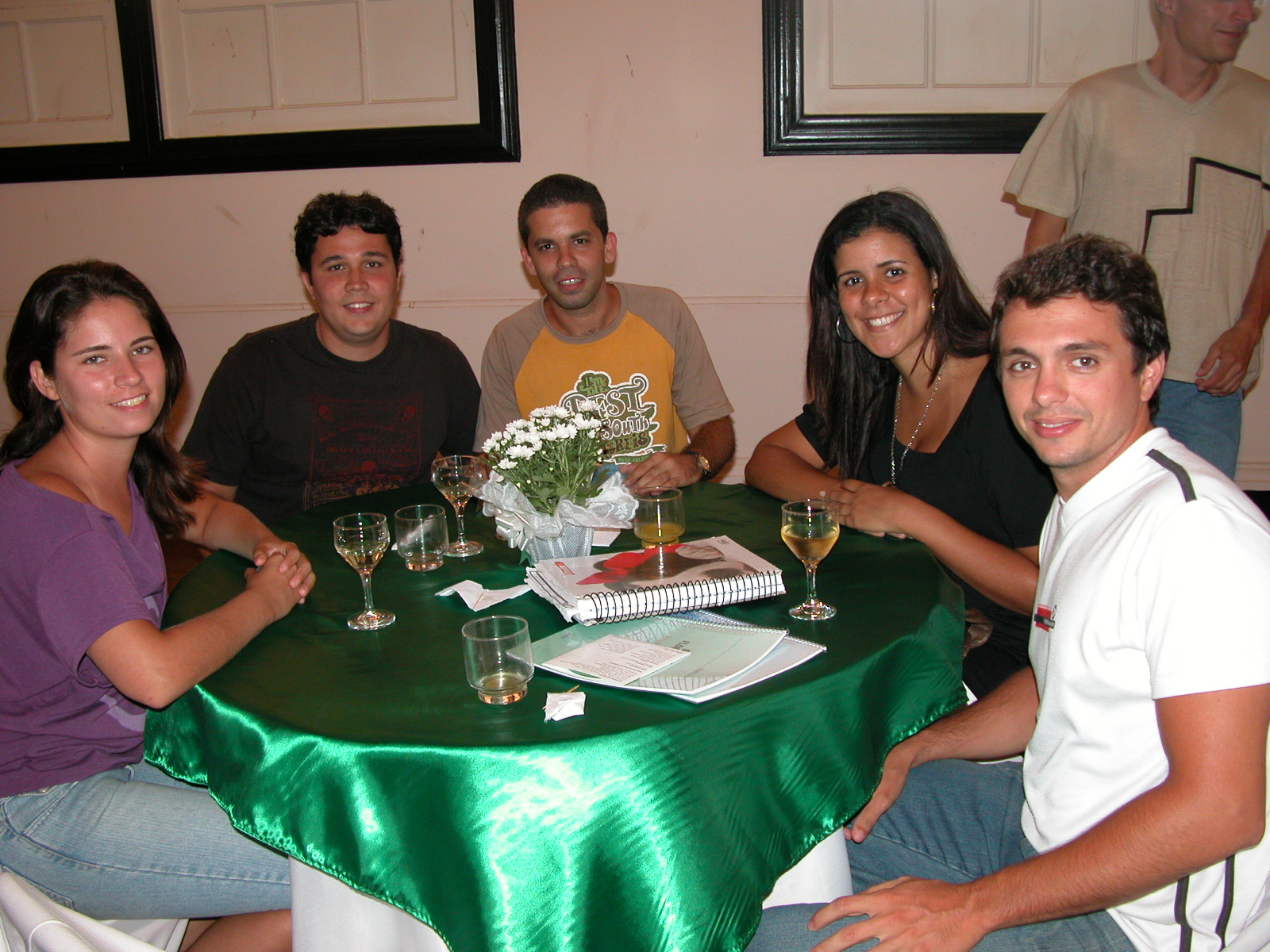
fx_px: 1284
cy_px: 476
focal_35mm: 35
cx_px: 635
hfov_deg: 52.6
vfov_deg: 40.7
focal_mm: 8.9
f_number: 2.8
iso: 200
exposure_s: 1/60
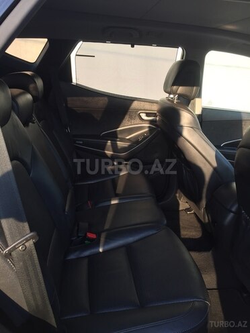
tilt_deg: -14.6
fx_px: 279
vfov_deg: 61.7
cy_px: 166
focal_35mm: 29
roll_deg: -4.3
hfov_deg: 48.2
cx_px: 125
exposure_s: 1/100
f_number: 2.2
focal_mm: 4.15
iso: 40
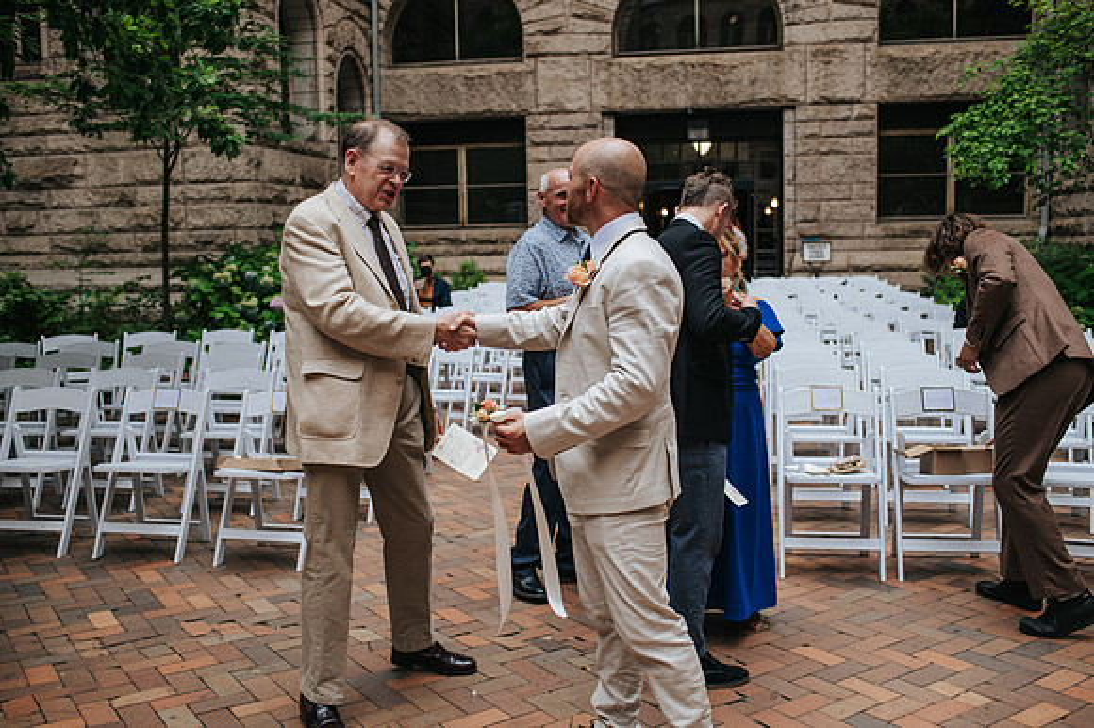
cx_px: 547
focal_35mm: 35
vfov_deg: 37.8
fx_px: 1063
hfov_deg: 54.5
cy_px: 364
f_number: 3.2
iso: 180
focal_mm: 35
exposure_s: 1/400
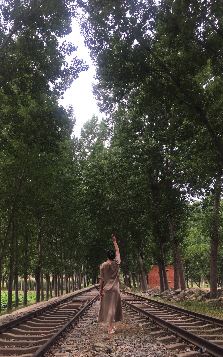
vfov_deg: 61.2
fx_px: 302
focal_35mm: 31
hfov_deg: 40.5
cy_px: 178
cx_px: 99
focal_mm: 4.15
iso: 25
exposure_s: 1/371
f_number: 2.2
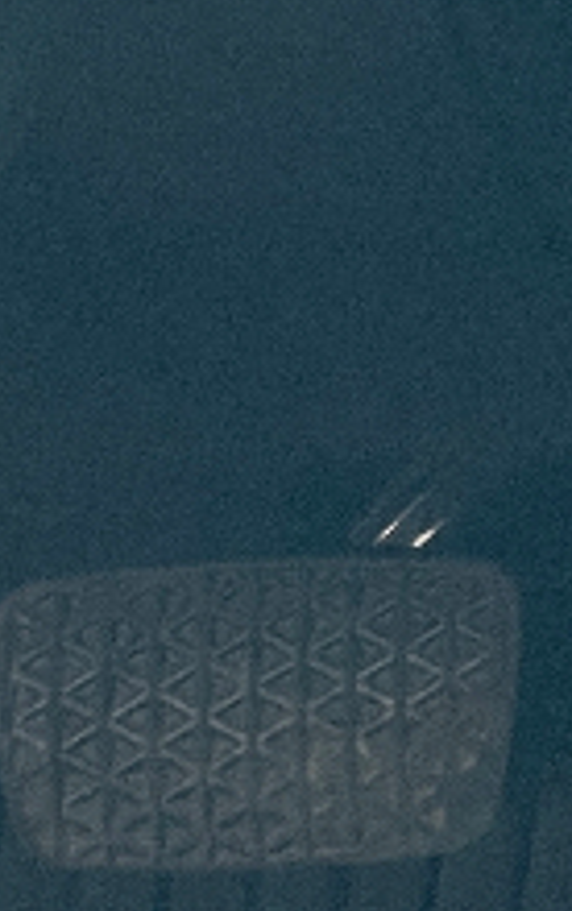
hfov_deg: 4.8
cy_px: -513
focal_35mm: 256
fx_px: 6369
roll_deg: +0.9
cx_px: 1919
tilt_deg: -26.1
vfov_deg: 8.0
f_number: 2
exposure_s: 1/99
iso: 100
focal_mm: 6
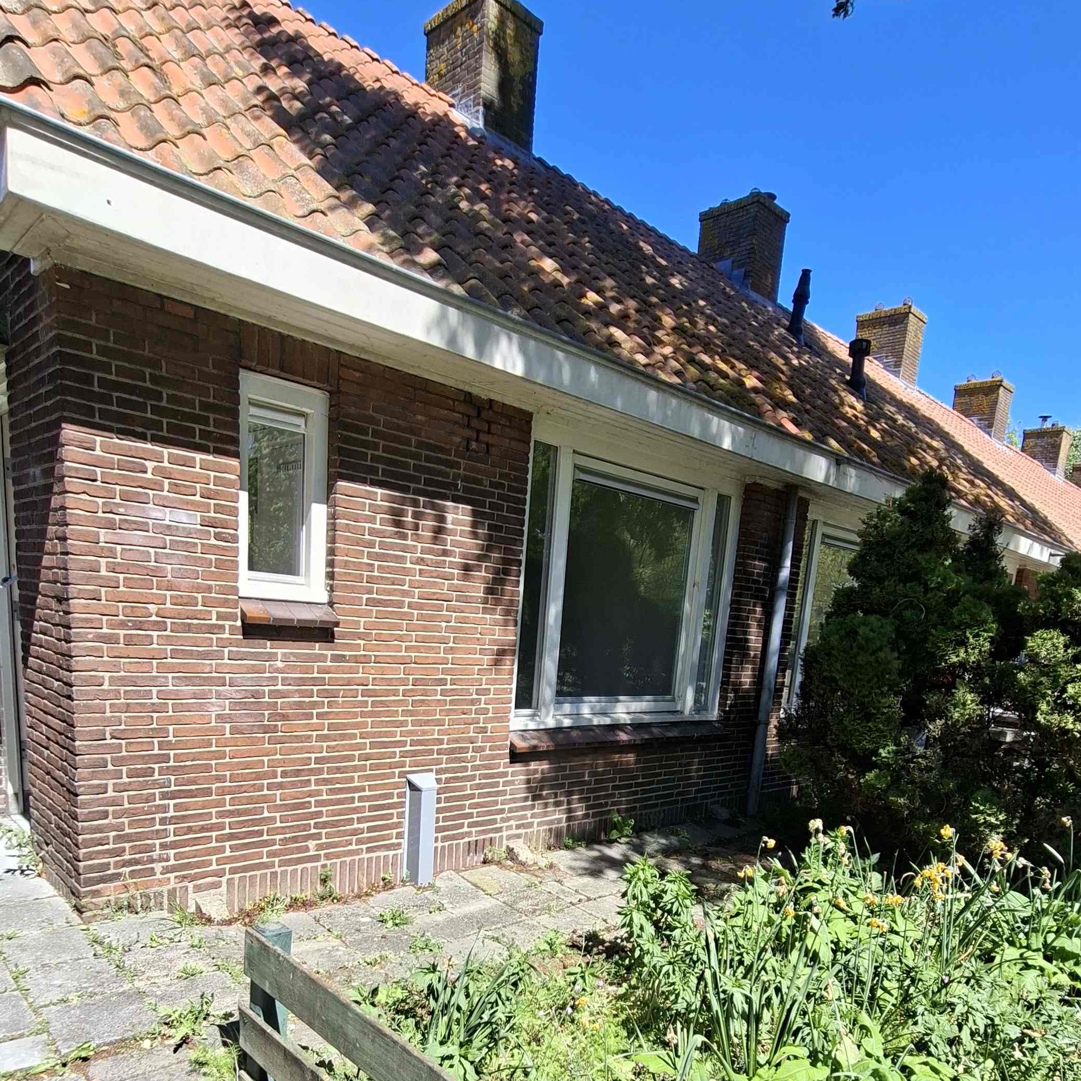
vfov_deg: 66.4
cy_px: 776
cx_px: 554
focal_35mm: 22
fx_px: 777
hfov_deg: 69.6
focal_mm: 1.74
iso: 40
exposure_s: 1/549
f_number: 2.2
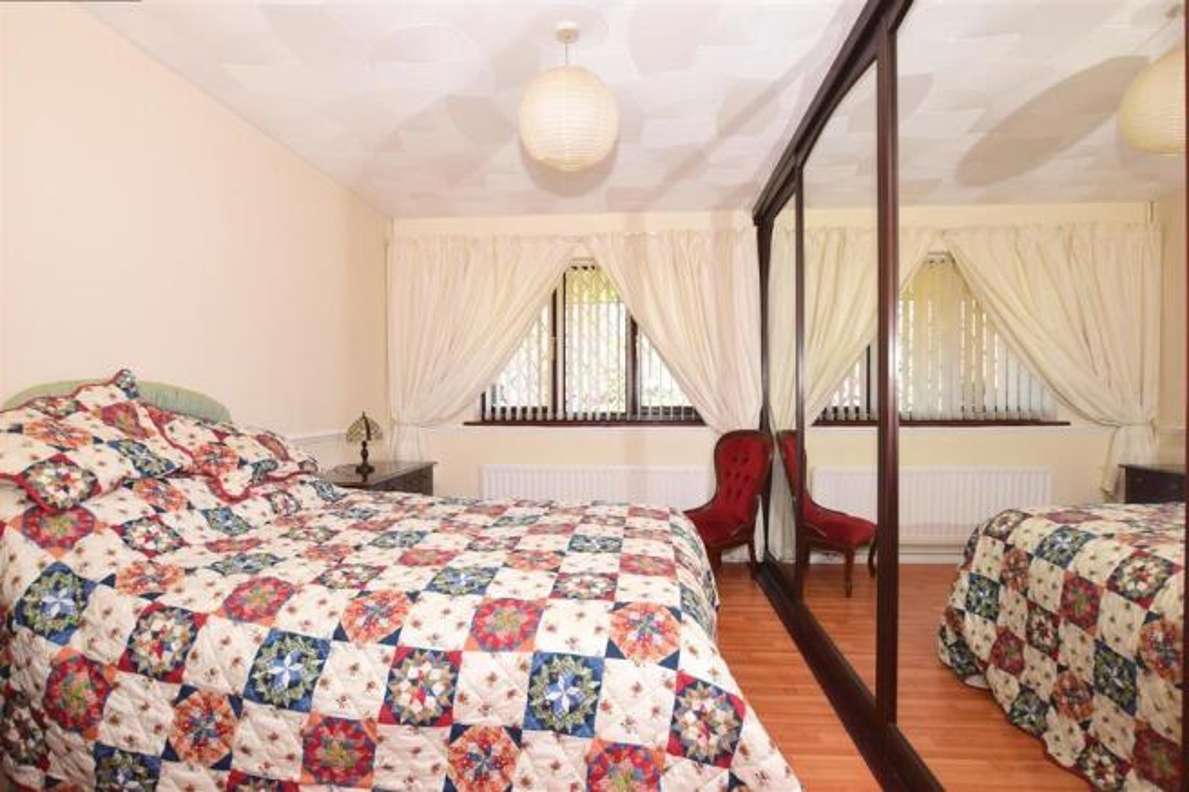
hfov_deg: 100.4
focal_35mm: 15
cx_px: 594
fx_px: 495
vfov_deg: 77.3
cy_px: 396
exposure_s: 1/50
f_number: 7.1
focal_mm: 10
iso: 400
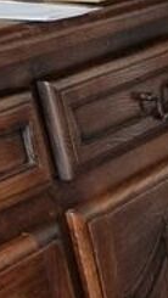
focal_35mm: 154
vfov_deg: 12.3
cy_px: 595
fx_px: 1218
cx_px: 560
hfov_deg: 6.8
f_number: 1.8
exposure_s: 1/50
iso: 320
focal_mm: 5.4
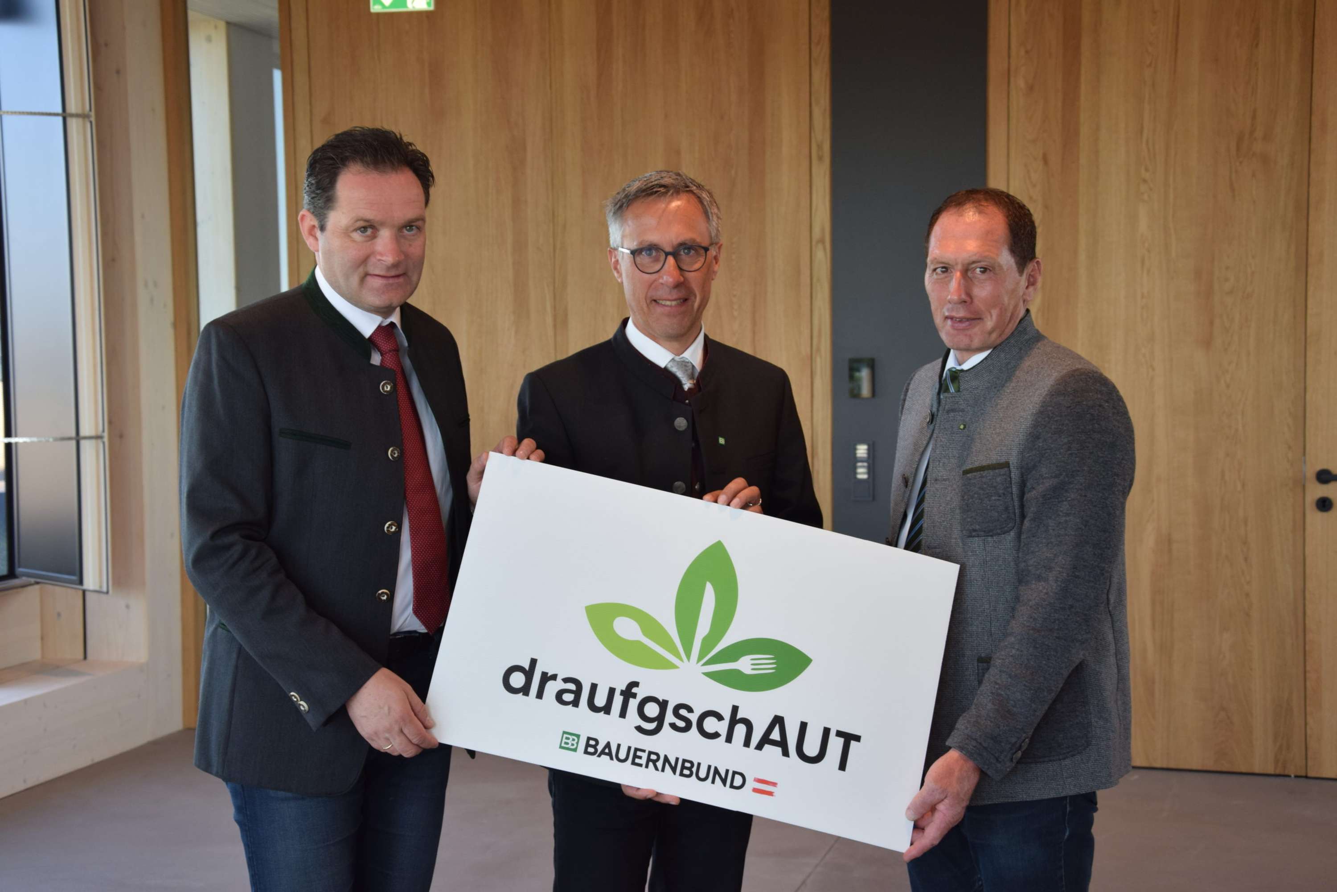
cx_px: 668
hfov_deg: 35.1
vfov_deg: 23.8
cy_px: 446
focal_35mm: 57
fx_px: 2117
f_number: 5.6
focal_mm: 38
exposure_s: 1/125
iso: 400
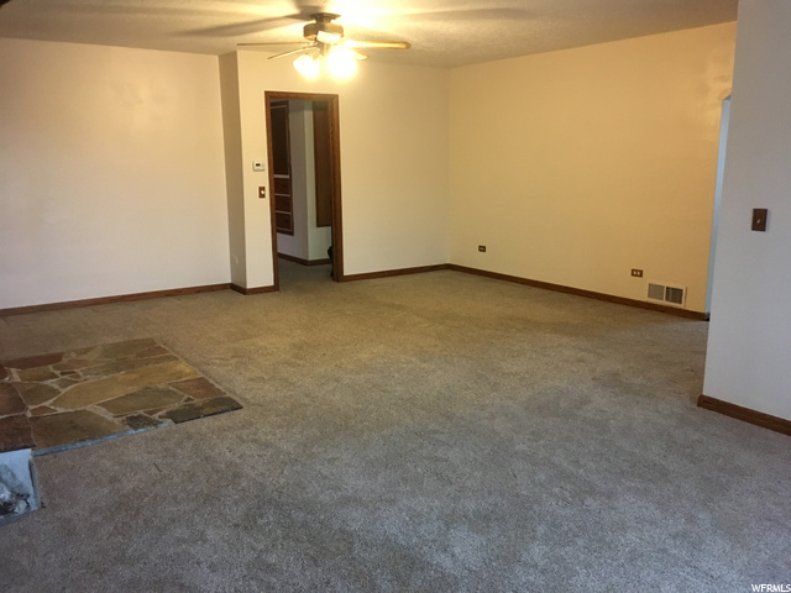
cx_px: 396
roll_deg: -1.2
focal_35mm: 29
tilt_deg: -11.2
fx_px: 663
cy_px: 296
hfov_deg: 61.7
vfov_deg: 48.2
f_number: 2.2
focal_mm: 4.15
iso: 200
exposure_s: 1/30
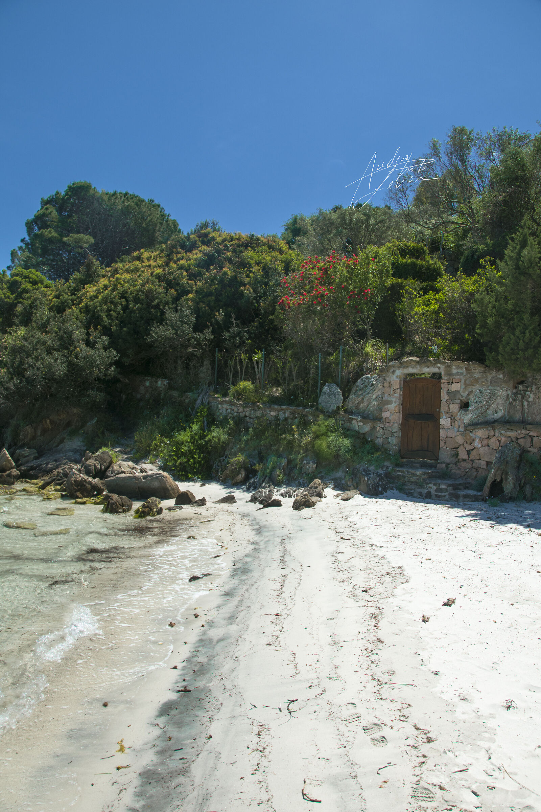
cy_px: 406
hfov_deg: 47.9
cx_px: 270
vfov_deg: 67.4
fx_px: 609
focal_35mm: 27
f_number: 8
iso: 200
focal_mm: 18
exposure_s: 1/320
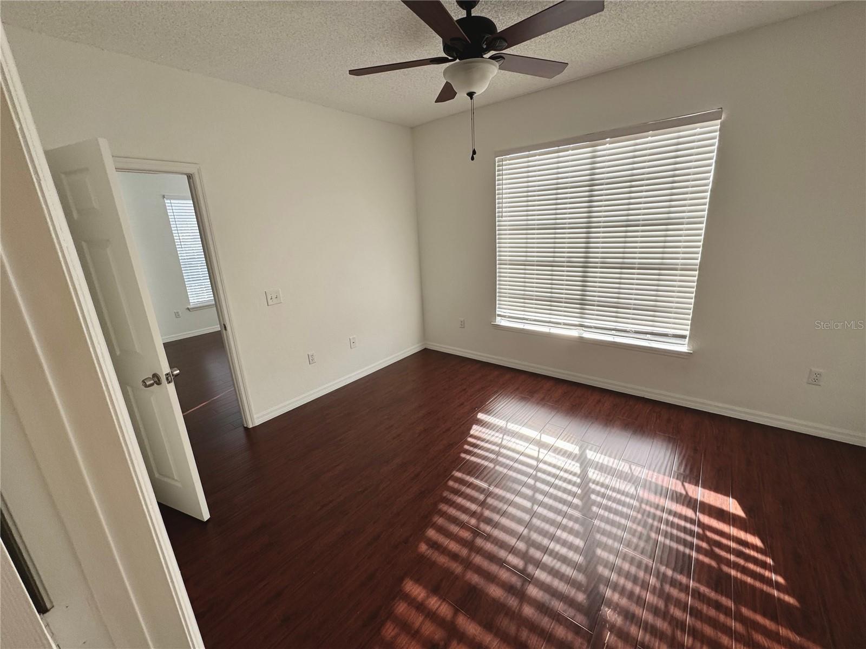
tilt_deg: -14.9
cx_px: 433
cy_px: 324
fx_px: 350
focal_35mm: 14
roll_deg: +2.9
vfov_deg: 85.7
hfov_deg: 102.1
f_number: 2.2
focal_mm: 2.22
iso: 40
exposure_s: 1/240
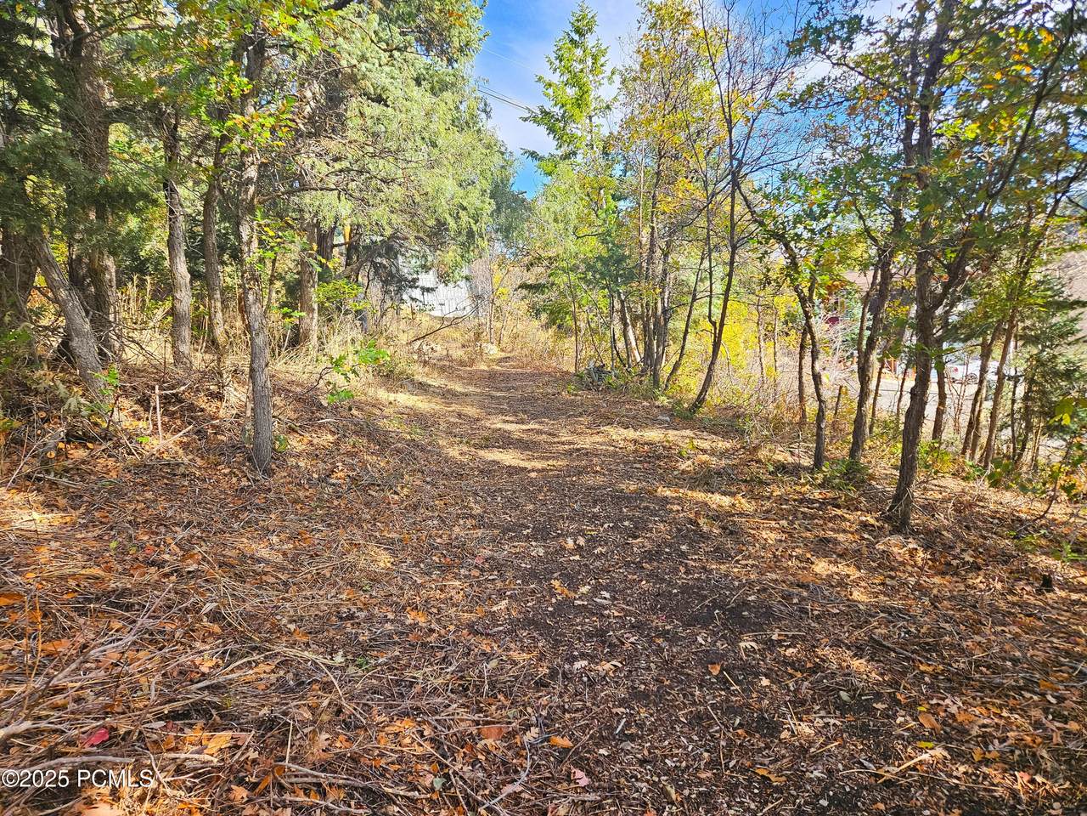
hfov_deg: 73.9
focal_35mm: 23
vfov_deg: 58.9
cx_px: 544
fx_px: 722
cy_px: 408
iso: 40
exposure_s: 1/470
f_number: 1.8
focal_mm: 5.4
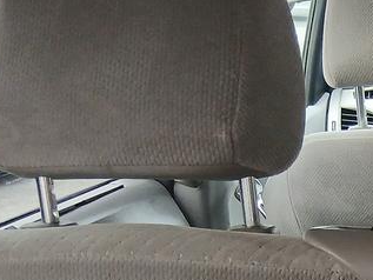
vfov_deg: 12.7
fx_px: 1132
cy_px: 524
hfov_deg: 16.0
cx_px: 662
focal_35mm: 105
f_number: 1.8
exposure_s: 1/60
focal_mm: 3.98
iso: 160
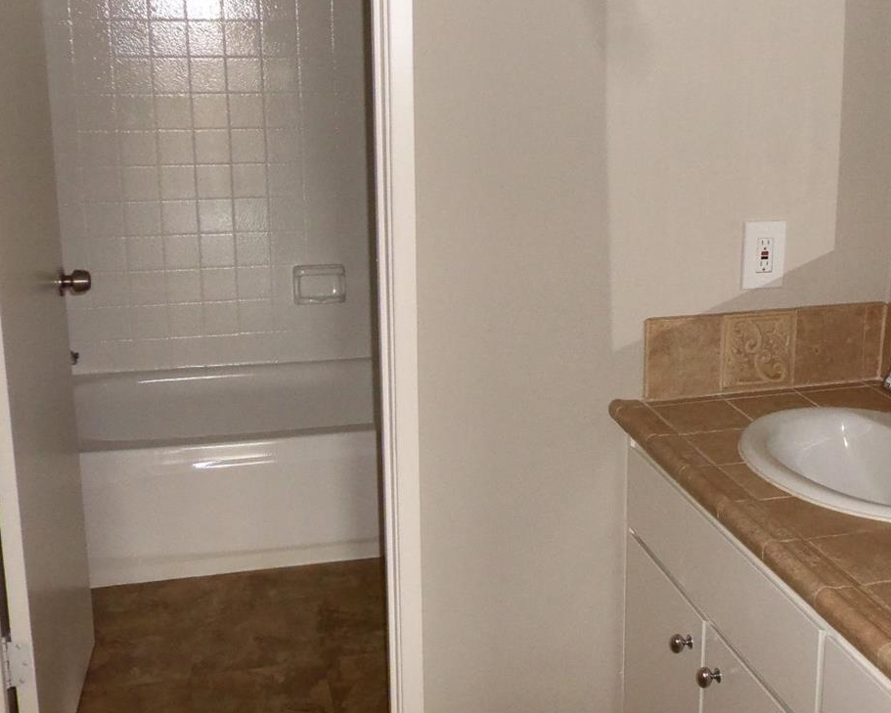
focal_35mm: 45
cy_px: 341
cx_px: 558
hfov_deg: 40.9
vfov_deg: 33.4
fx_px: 1187
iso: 200
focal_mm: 5.1
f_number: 3.3
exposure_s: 1/60
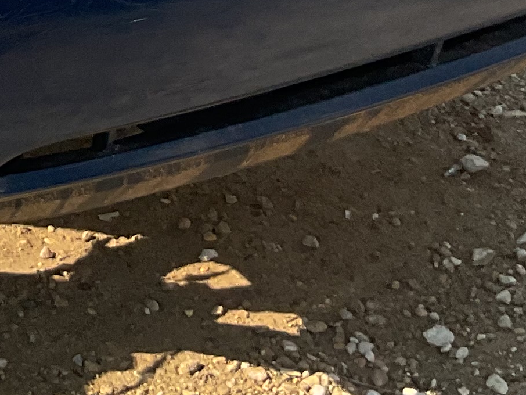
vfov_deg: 10.4
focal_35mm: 129
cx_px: -75
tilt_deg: -9.0
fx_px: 1961
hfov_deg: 14.9
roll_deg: +0.7
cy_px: -458
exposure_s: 1/1311
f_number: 1.8
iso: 16
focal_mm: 3
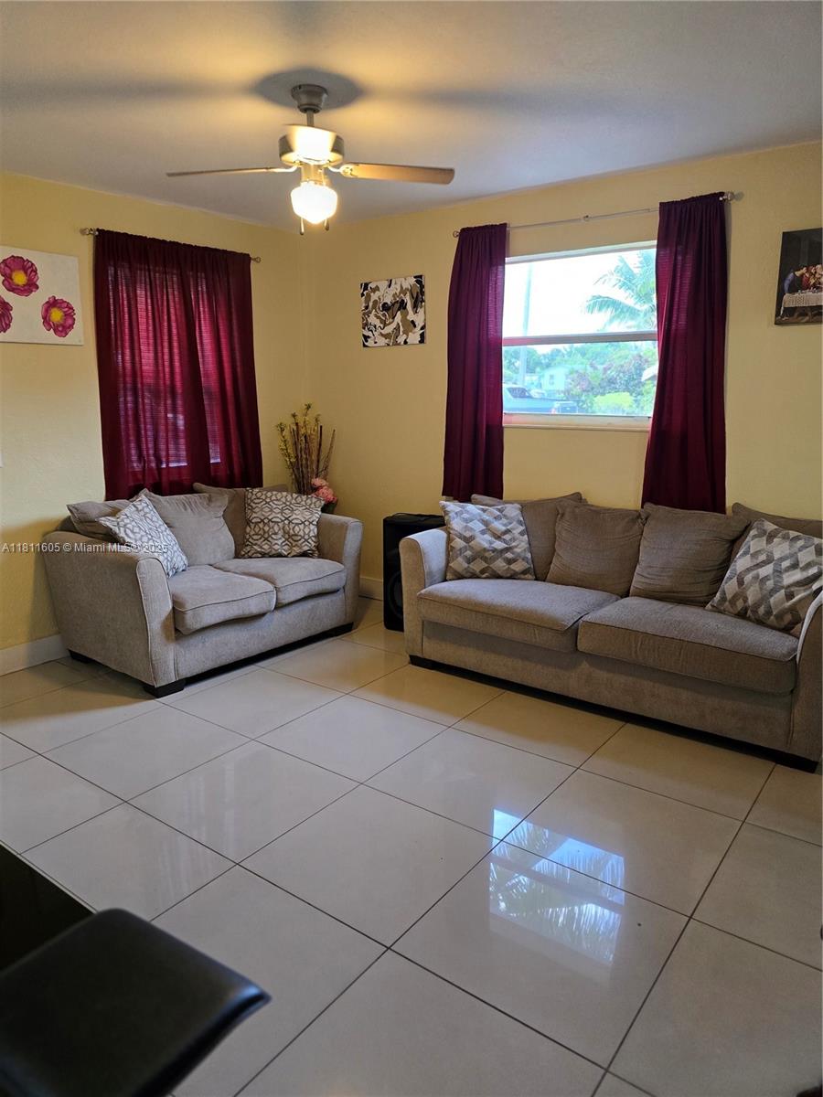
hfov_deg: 58.9
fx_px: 729
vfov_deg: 73.9
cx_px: 412
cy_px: 548
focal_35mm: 23
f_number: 1.7
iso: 640
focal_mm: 6.3
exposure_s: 1/120
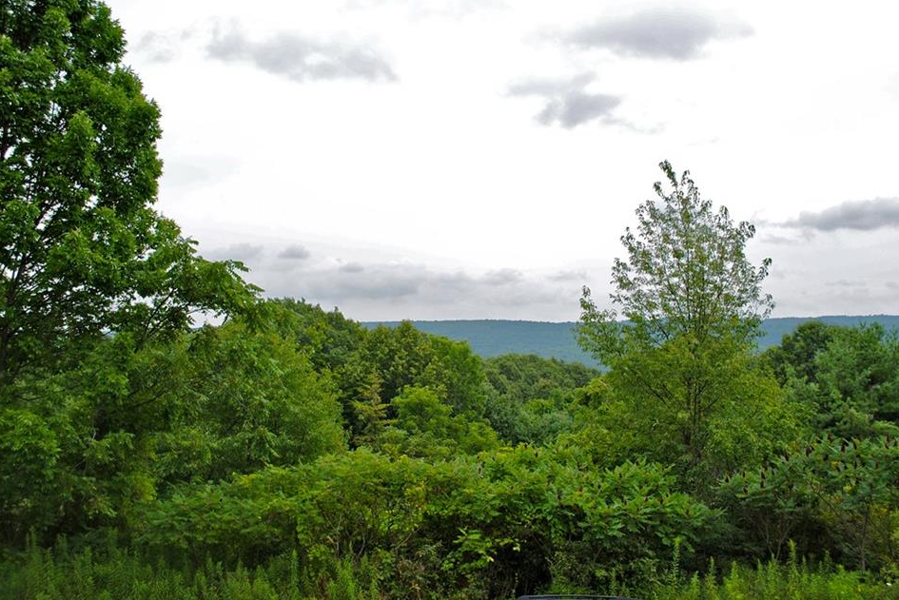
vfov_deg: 34.2
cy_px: 294
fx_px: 974
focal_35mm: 39
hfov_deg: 49.5
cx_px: 439
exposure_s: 1/200
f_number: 6.3
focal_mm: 24
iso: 100
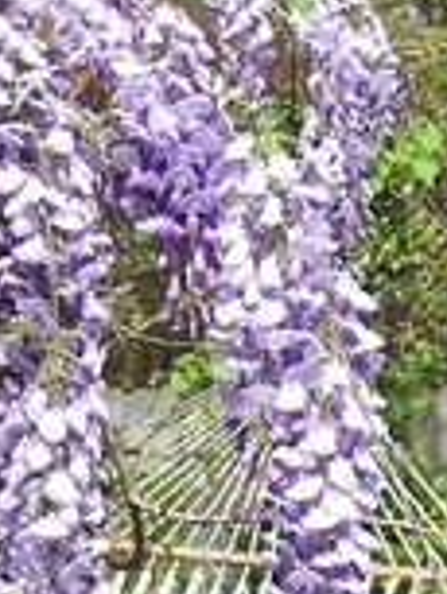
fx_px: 1926
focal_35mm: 112
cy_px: 214
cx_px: 43
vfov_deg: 17.5
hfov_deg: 13.1
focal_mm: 8
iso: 100
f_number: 3.4
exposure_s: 1/350
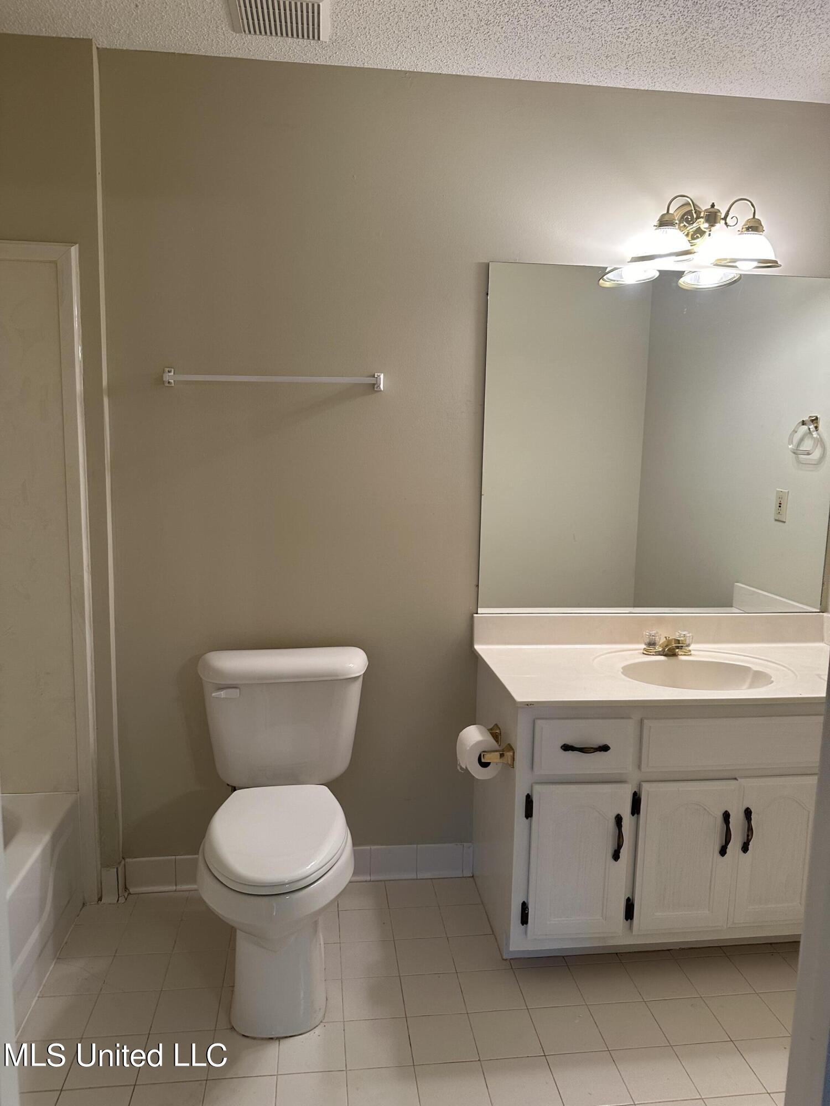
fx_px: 767
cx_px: 415
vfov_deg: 71.6
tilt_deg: -8.4
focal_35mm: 24
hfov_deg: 56.8
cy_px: 553
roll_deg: -1.9
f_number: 1.78
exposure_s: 1/120
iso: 160
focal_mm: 6.86
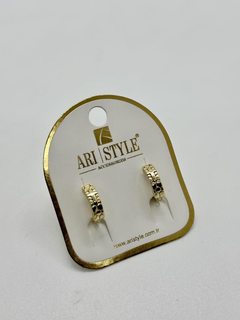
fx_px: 444
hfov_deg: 30.3
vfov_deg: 39.7
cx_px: 120
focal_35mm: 48
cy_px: 160
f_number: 1.78
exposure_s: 1/262
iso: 64
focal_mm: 6.86
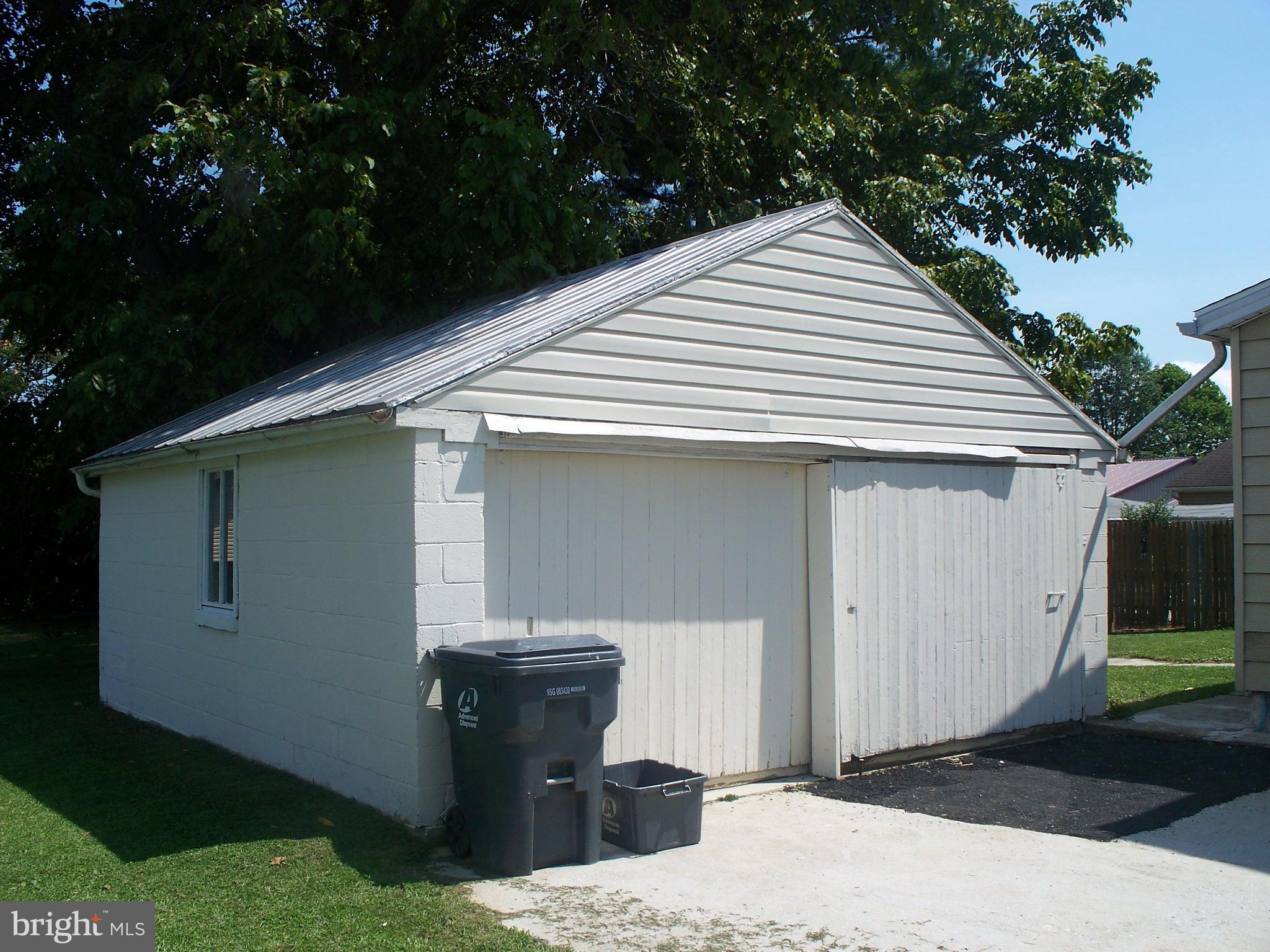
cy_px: 476
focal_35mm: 36
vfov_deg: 39.7
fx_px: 1321
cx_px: 635
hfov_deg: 51.4
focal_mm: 7.54
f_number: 5
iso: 80
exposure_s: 1/500
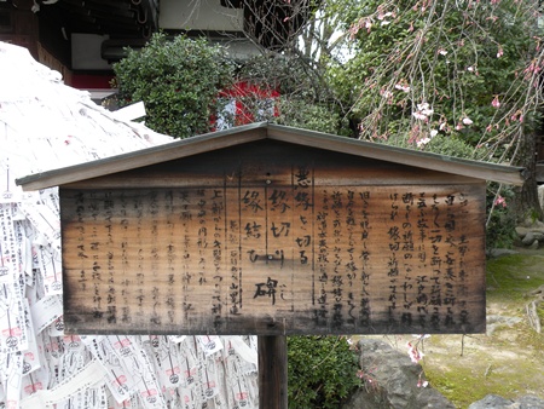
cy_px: 204
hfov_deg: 55.3
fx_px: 519
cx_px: 272
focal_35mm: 33
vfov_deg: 43.0
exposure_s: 1/98.1
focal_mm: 5.8
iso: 64
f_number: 4
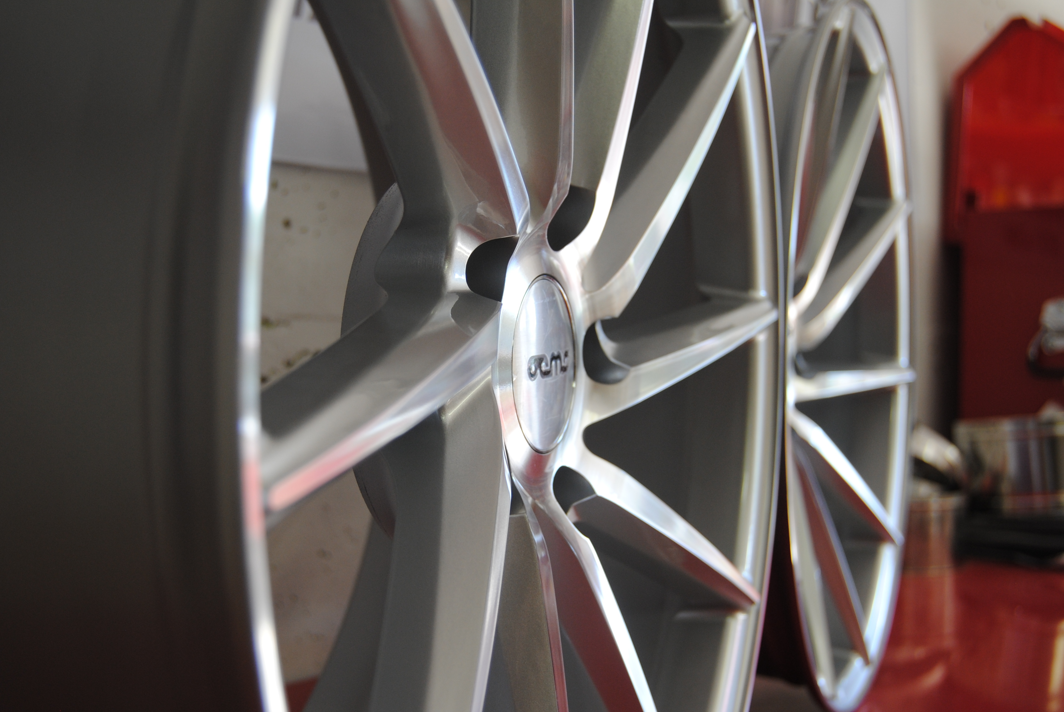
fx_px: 1302
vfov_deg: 30.6
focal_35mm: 44
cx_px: 468
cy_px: 401
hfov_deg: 44.4
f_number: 4
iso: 200
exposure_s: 1/60
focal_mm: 26
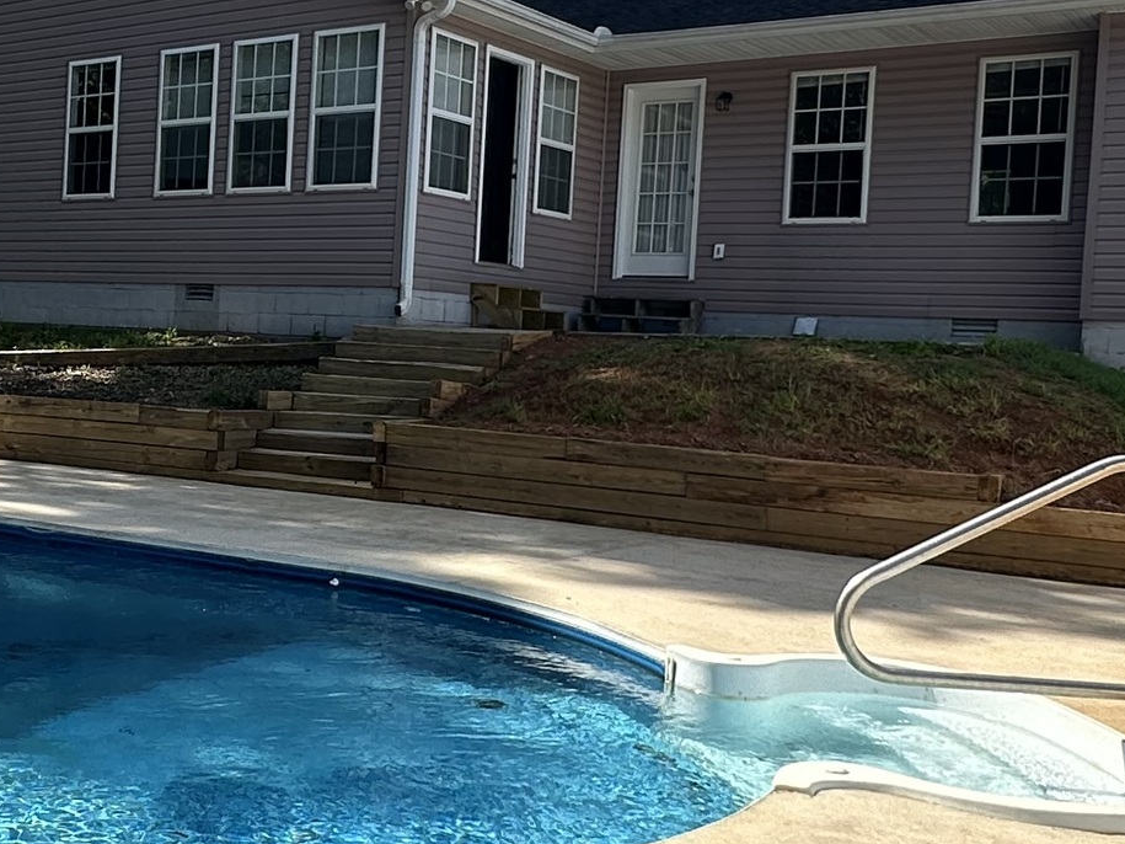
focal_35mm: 47
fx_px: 1527
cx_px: 199
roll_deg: -2.7
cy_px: 383
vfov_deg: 30.9
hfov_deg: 38.7
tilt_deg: -2.0
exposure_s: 1/636
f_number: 2.2
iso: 40
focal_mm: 2.22
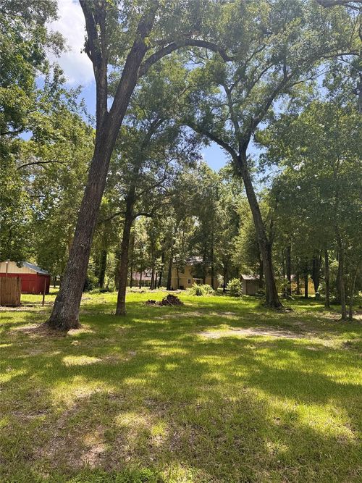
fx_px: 335
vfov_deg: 71.6
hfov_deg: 56.8
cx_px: 181
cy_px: 242
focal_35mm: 24
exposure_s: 1/1076
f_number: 1.78
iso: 80
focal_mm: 6.76
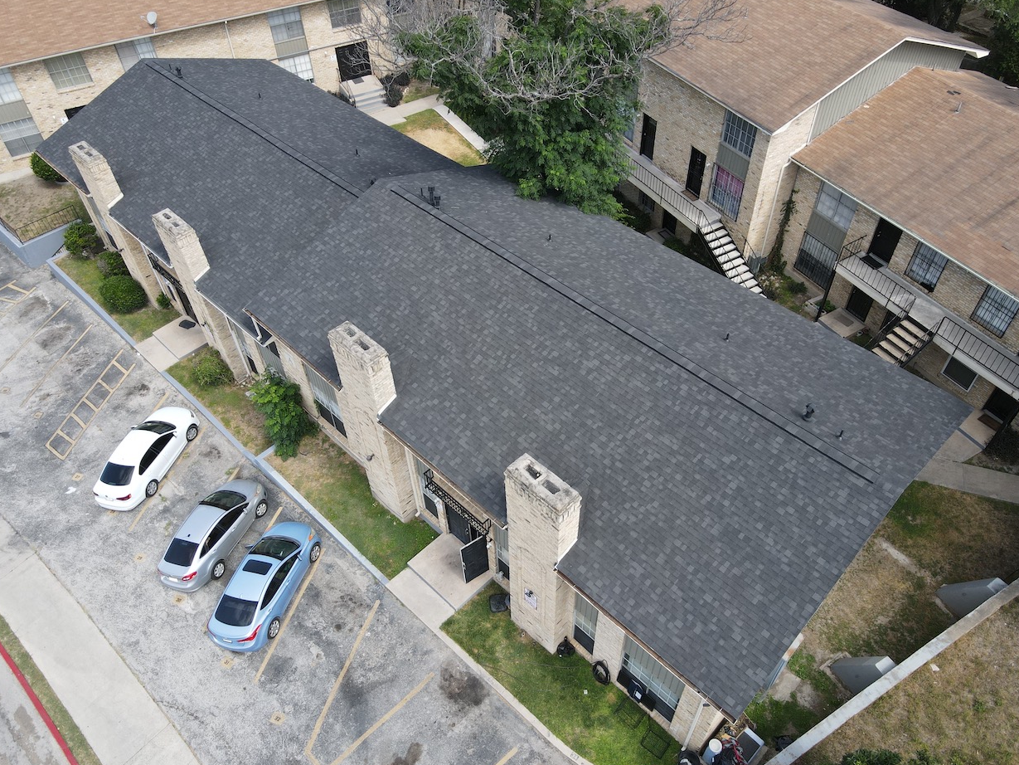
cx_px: 510
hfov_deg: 69.4
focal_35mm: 25
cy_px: 387
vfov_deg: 54.9
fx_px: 736
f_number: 2.8
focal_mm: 4.5
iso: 100
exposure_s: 1/200
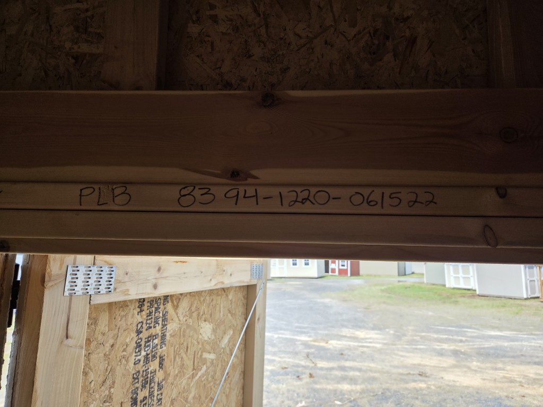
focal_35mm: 23
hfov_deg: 73.9
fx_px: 361
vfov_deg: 58.9
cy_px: 204
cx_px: 272
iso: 80
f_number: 1.8
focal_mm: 5.4
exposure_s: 1/1453
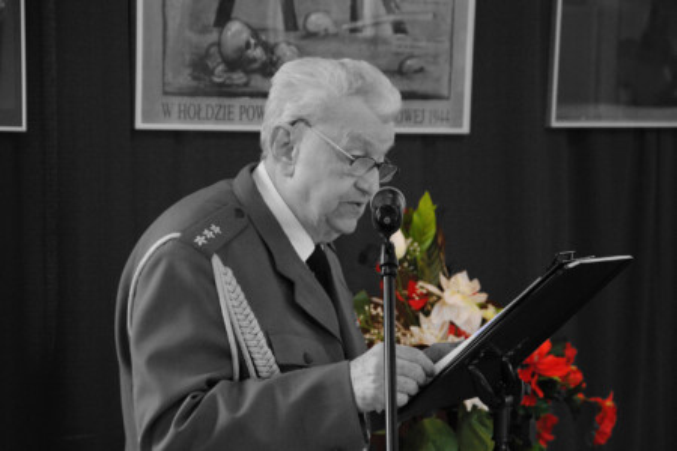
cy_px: 226
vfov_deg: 8.3
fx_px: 3103
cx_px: 338
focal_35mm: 165
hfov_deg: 12.5
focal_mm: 110
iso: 800
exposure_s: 1/30
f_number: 5.3
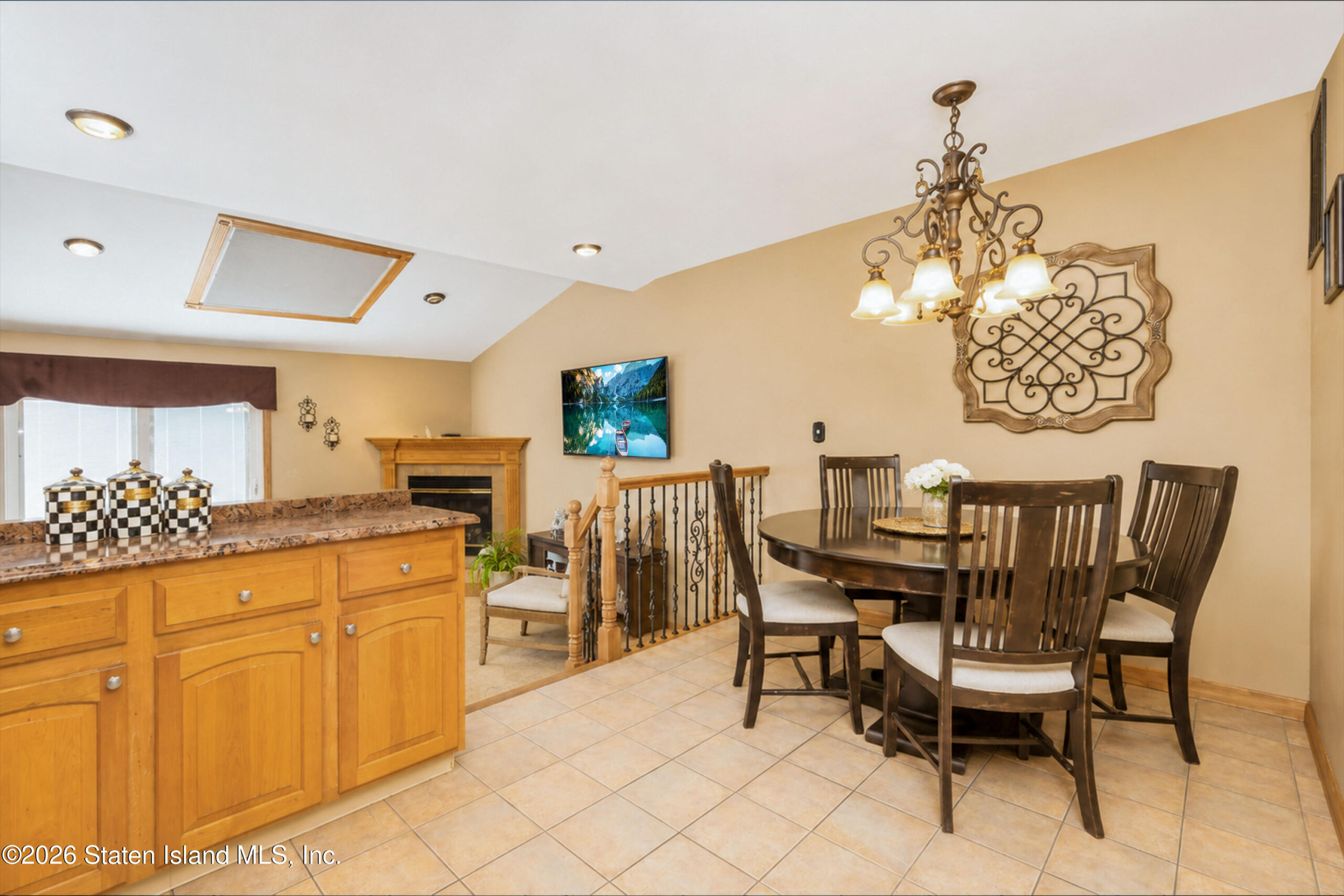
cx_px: 672
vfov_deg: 73.8
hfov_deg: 96.7
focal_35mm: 16
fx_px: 597
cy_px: 448
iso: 64
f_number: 4
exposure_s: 1/25
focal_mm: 16
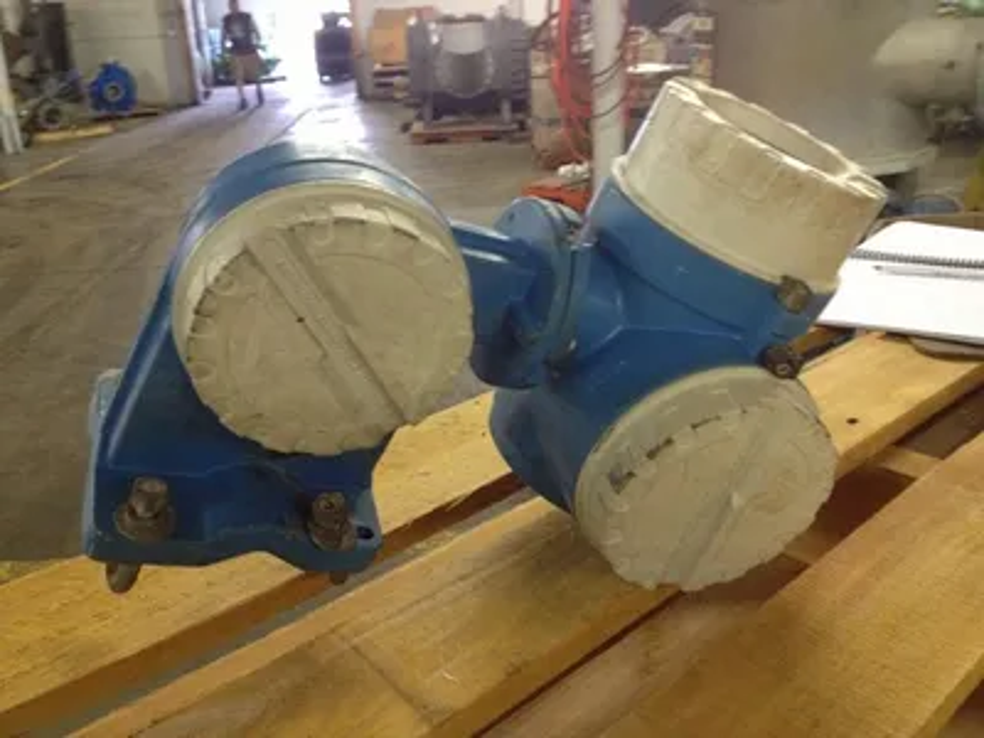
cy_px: 369
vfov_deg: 40.7
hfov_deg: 52.6
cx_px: 492
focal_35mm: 35
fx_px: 995
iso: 160
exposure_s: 1/20
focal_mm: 4.28
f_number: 2.4
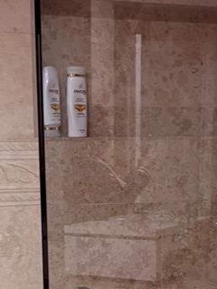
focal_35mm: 90
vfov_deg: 21.1
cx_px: 124
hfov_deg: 16.4
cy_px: 288
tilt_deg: -12.6
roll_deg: +1.9
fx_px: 753
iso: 200
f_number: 1.6
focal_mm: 5.96
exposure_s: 1/60
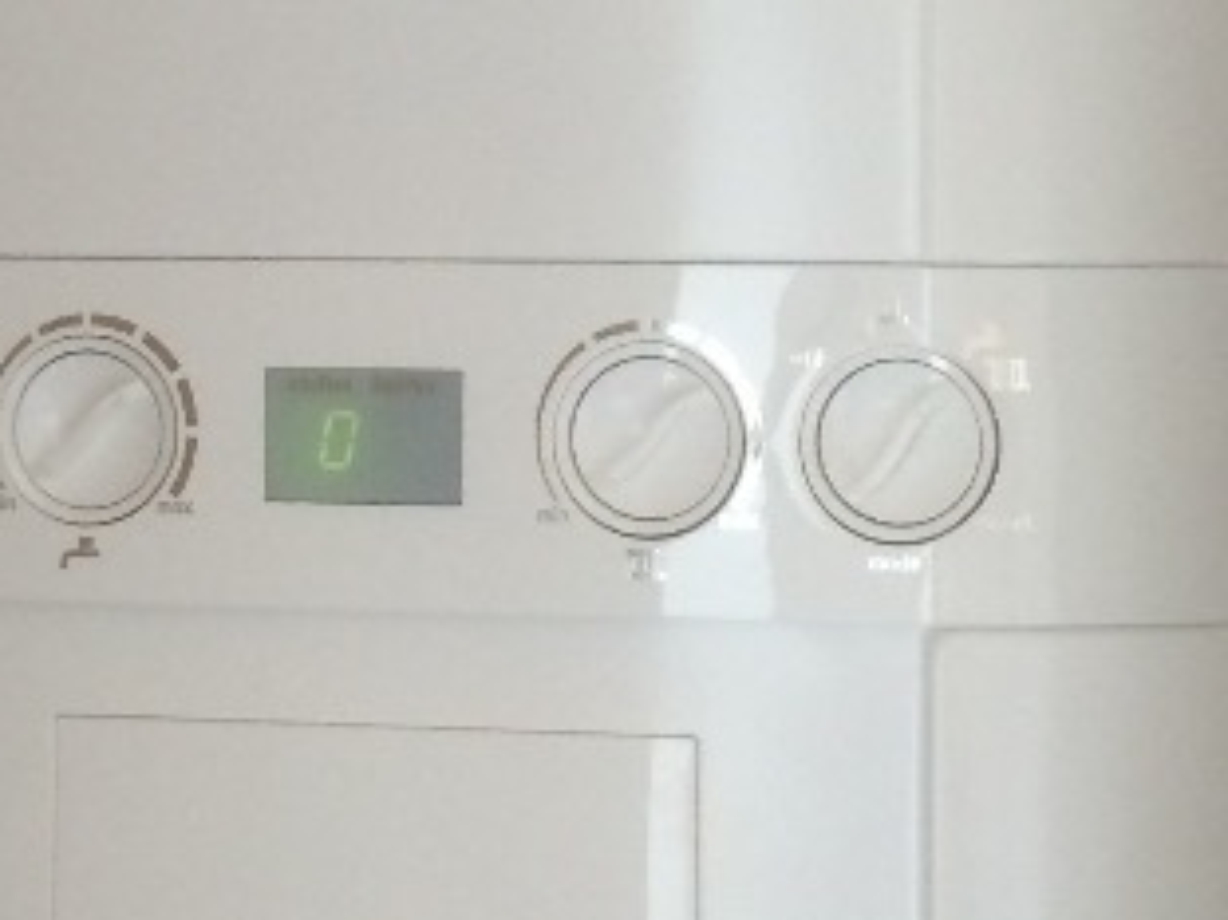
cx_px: 604
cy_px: 95
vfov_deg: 13.1
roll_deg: -0.2
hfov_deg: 17.6
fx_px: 3972
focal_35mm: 112
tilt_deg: +1.0
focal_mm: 4.15
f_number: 2.2
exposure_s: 1/30
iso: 100
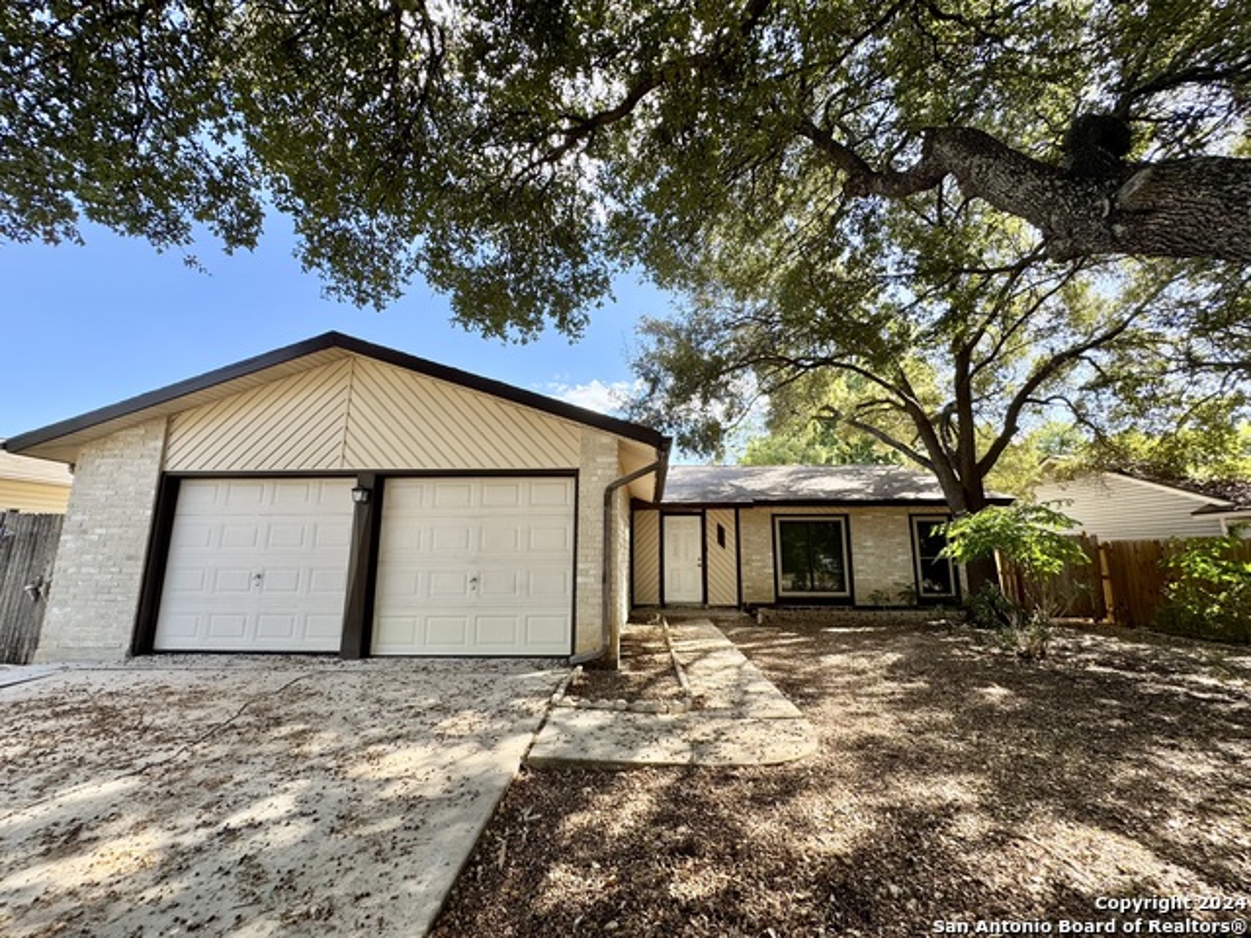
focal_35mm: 14
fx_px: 506
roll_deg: -0.6
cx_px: 626
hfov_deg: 102.1
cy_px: 469
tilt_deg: +9.9
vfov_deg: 85.7
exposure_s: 1/311
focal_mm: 2.22
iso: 40
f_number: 2.2
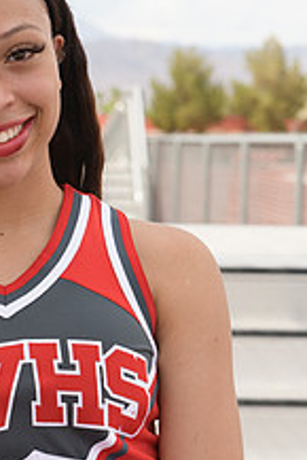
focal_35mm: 145
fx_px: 1852
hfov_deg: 9.4
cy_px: 337
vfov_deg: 14.1
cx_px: 2
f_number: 5.6
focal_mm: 70
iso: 800
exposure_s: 1/1250
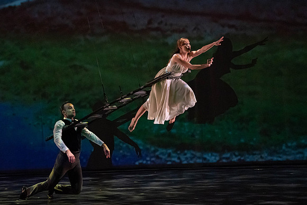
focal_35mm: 302
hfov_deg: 6.8
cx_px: 131
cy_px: 93
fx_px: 2574
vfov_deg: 4.6
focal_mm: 262
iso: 6400
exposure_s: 1/320
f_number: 5.6
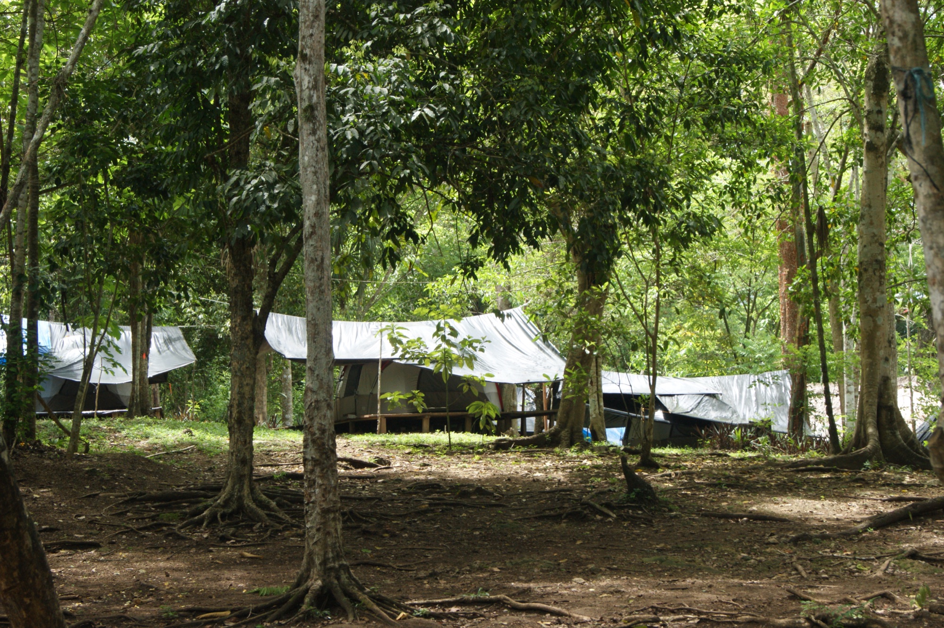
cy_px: 314
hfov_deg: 24.6
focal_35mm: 82
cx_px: 472
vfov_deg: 16.5
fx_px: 2162
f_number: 11
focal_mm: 55
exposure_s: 1/125
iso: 400
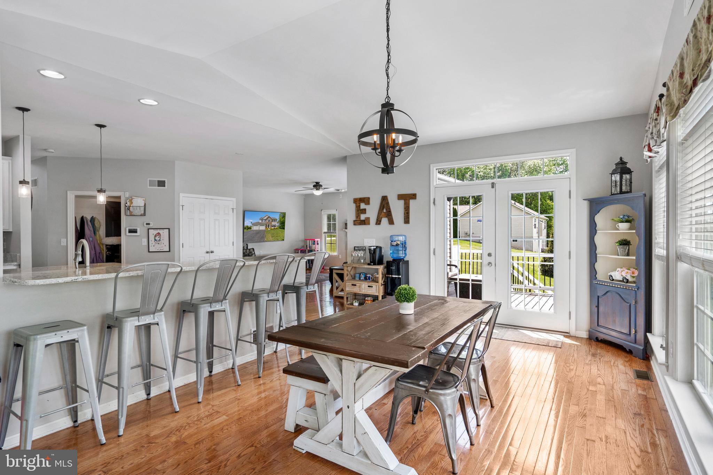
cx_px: 356
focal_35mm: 18
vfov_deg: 67.4
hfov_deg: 90.0
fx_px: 356
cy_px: 238
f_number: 8
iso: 640
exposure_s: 1/8
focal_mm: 18
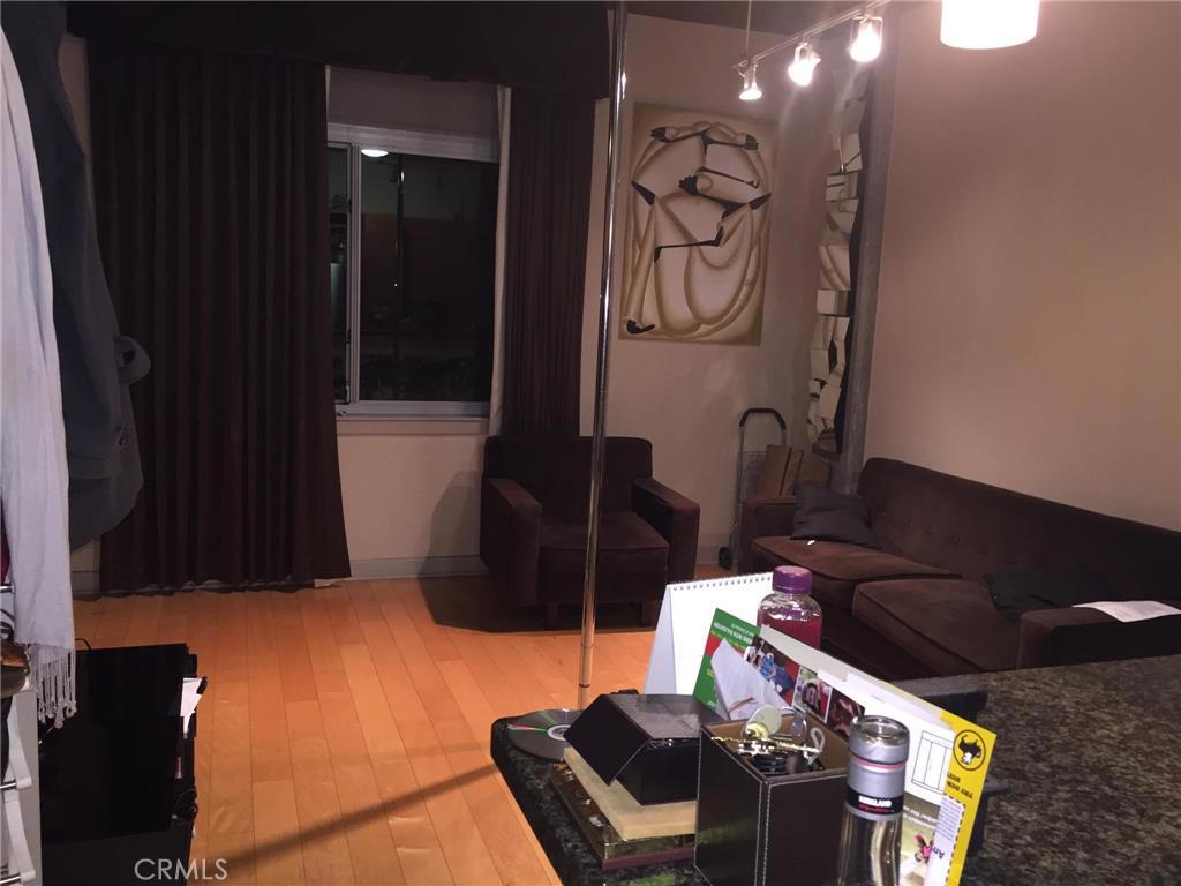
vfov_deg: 48.2
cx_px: 590
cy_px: 443
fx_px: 989
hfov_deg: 61.7
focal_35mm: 29
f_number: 2.2
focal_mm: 4.15
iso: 125
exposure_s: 1/16
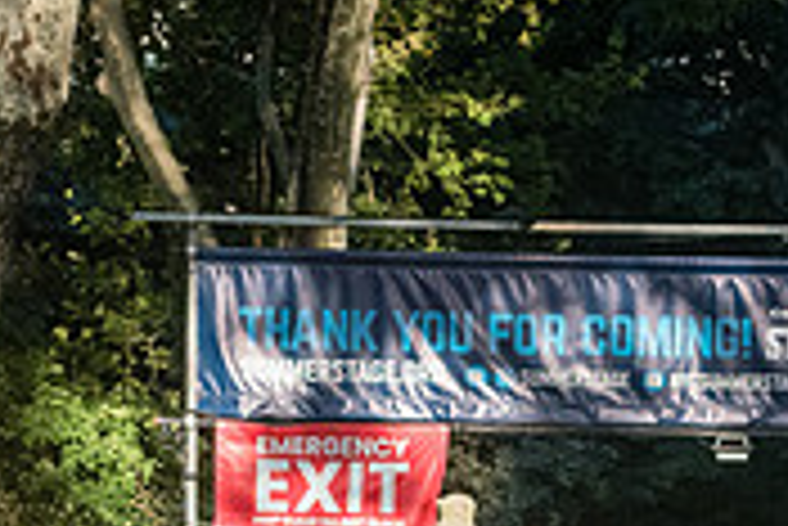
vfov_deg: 5.1
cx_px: 883
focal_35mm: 268
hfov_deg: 7.6
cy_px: 856
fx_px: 5871
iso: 4000
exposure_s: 1/4000
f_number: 5
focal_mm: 80
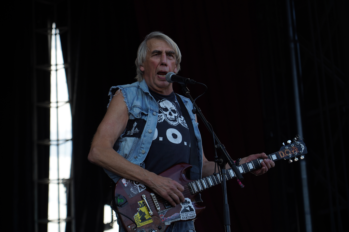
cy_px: 116
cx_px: 174
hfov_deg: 19.5
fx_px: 1018
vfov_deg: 13.0
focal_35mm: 105
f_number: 5
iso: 100
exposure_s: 1/320
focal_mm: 105
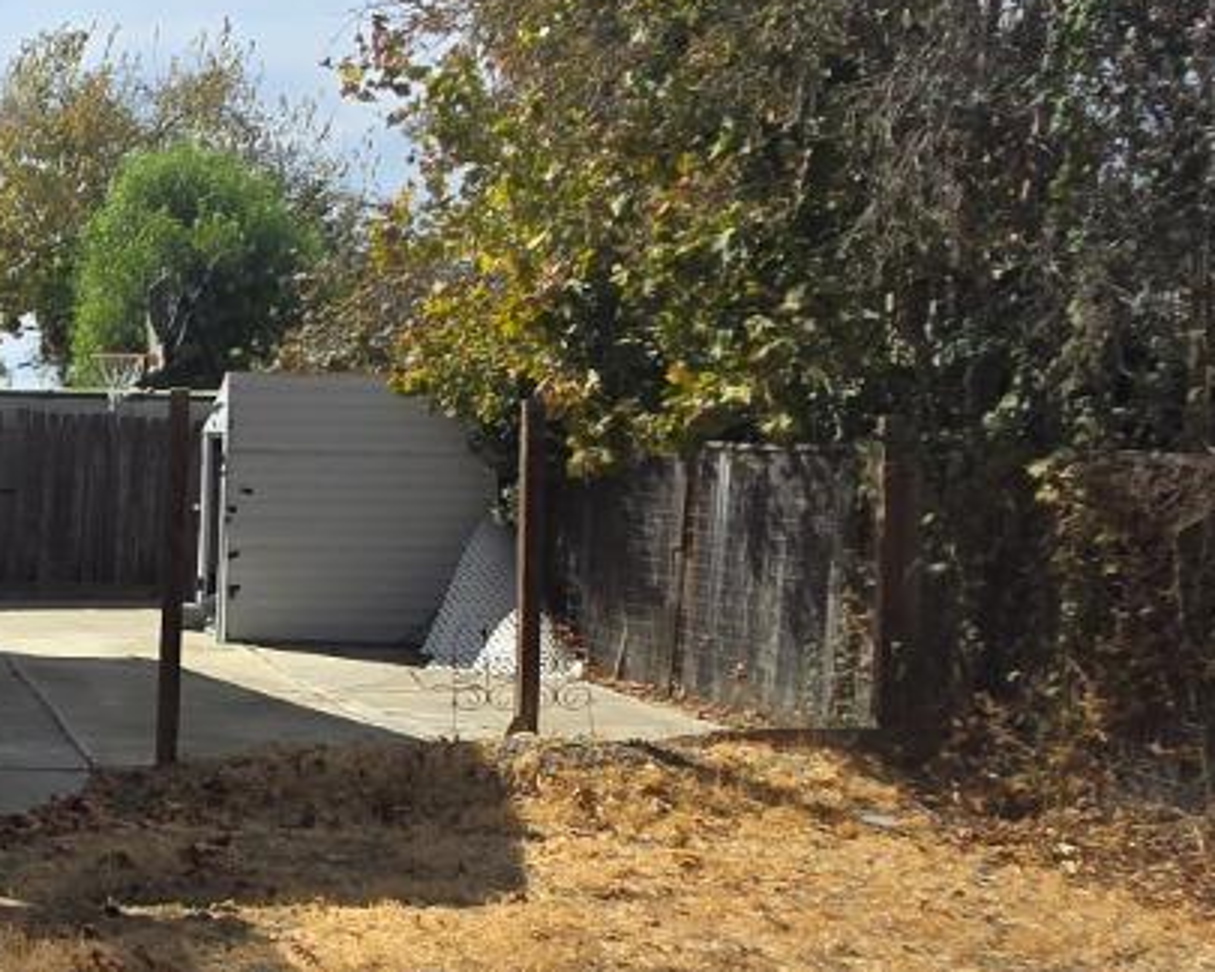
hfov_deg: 33.6
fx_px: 1690
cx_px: -171
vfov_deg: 32.1
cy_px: 544
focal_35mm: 47
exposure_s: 1/3075
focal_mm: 2.2
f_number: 2.2
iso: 50
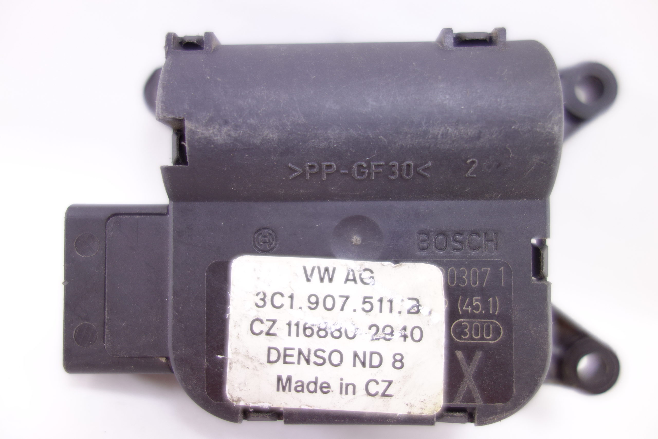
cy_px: 220
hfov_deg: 65.5
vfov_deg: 46.4
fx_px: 512
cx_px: 329
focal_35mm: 28
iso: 125
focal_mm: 10.4
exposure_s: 1/50
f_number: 1.8
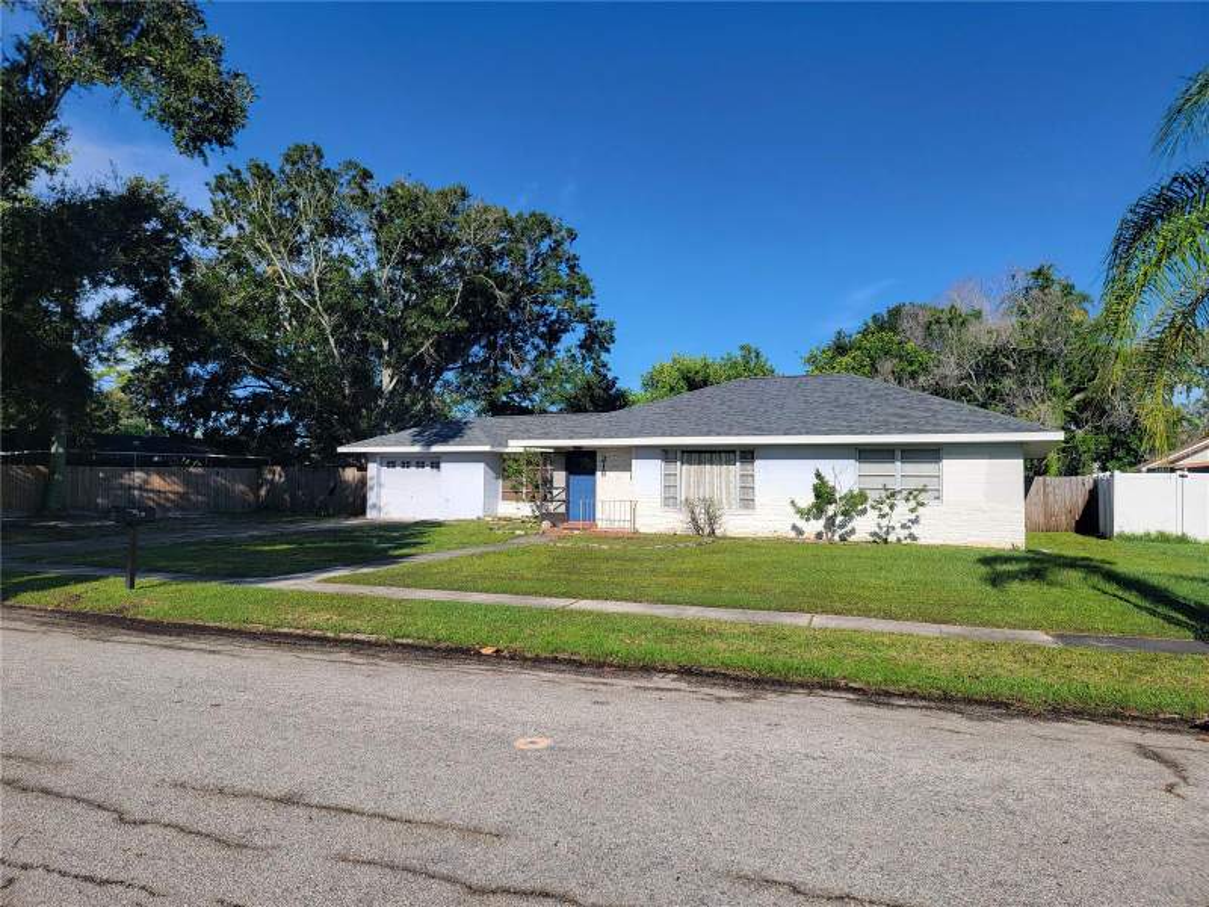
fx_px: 838
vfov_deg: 56.8
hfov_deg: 71.6
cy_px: 454
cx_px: 604
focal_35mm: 24
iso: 16
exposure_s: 1/1030
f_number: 1.8
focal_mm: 6.7
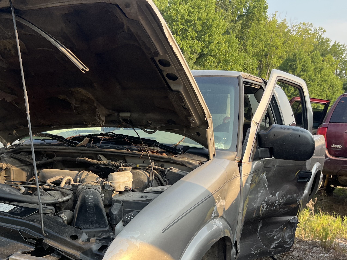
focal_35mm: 41
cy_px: 200
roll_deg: +1.7
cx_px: 111
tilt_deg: -11.4
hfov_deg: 45.0
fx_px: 411
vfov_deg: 34.3
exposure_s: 1/577
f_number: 1.6
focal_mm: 5.1
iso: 50
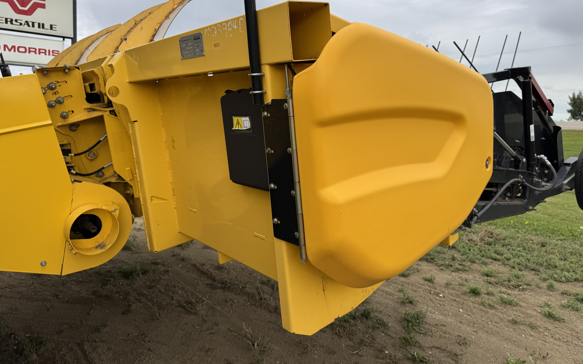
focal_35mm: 26
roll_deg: -0.9
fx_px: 413
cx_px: 292
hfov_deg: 70.4
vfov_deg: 47.3
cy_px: 145
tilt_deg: +1.3
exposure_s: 1/1524
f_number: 1.78
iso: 80
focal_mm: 6.76
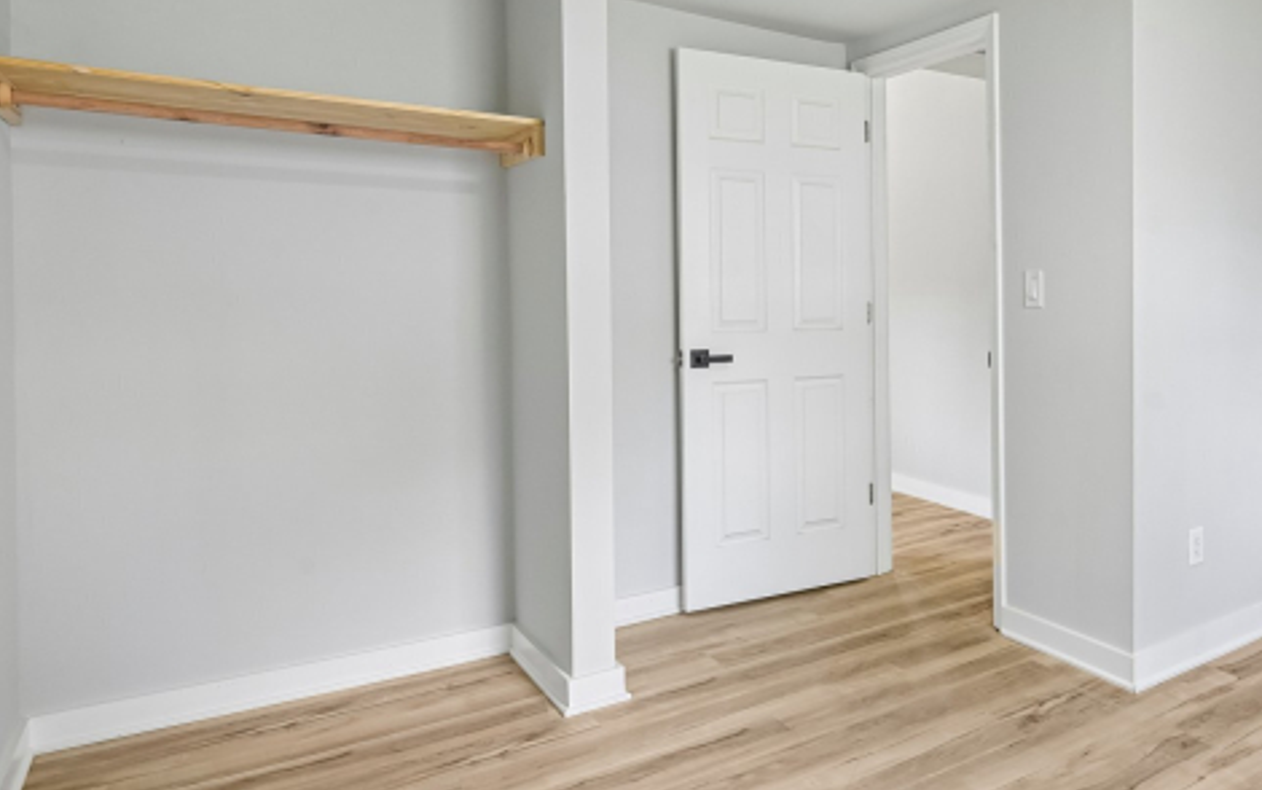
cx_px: 959
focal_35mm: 26
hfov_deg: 65.7
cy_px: 282
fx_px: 894
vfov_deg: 47.1
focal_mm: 16
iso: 320
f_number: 8
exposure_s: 1/15
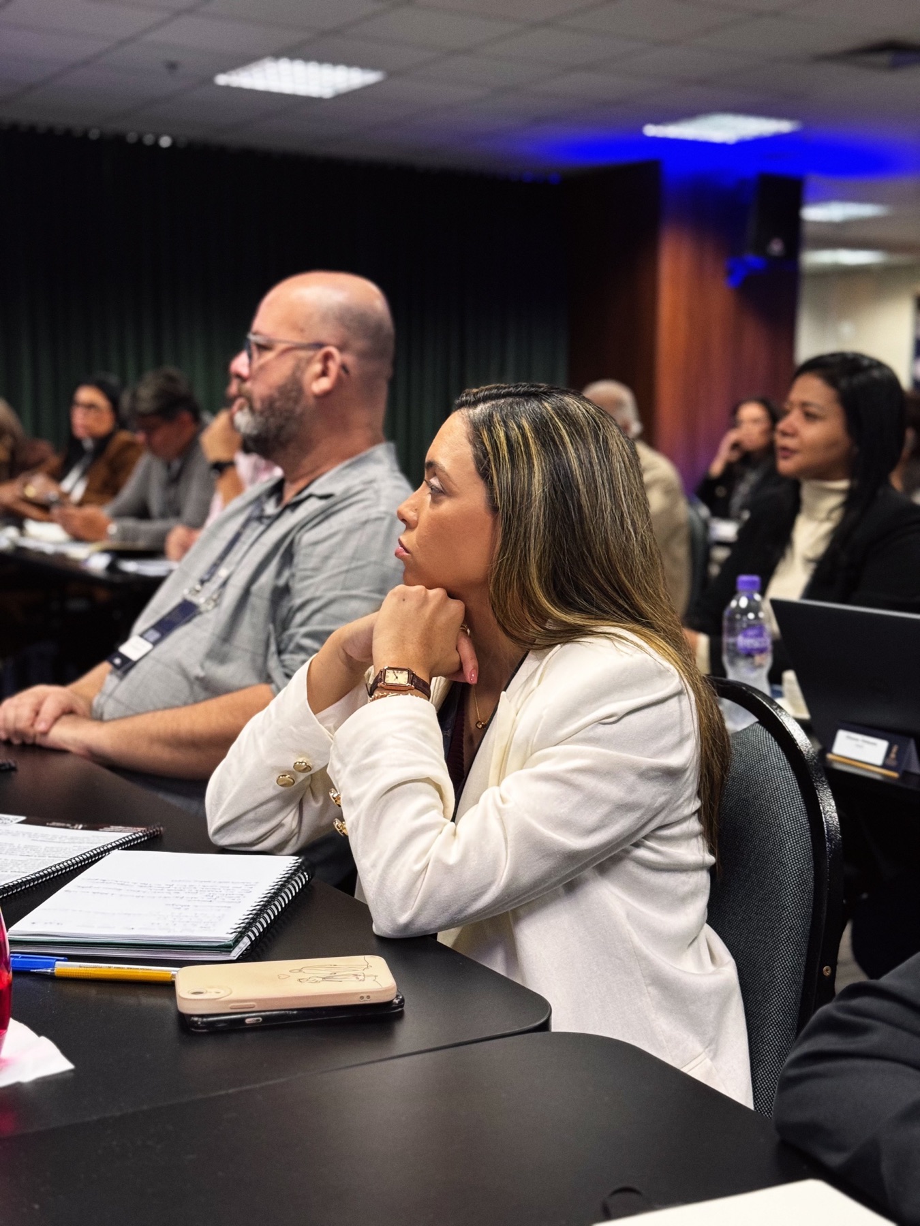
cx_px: 460
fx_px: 1701
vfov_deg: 39.7
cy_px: 613
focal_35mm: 48
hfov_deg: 30.3
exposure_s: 1/40
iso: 200
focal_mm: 6.76
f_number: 1.78
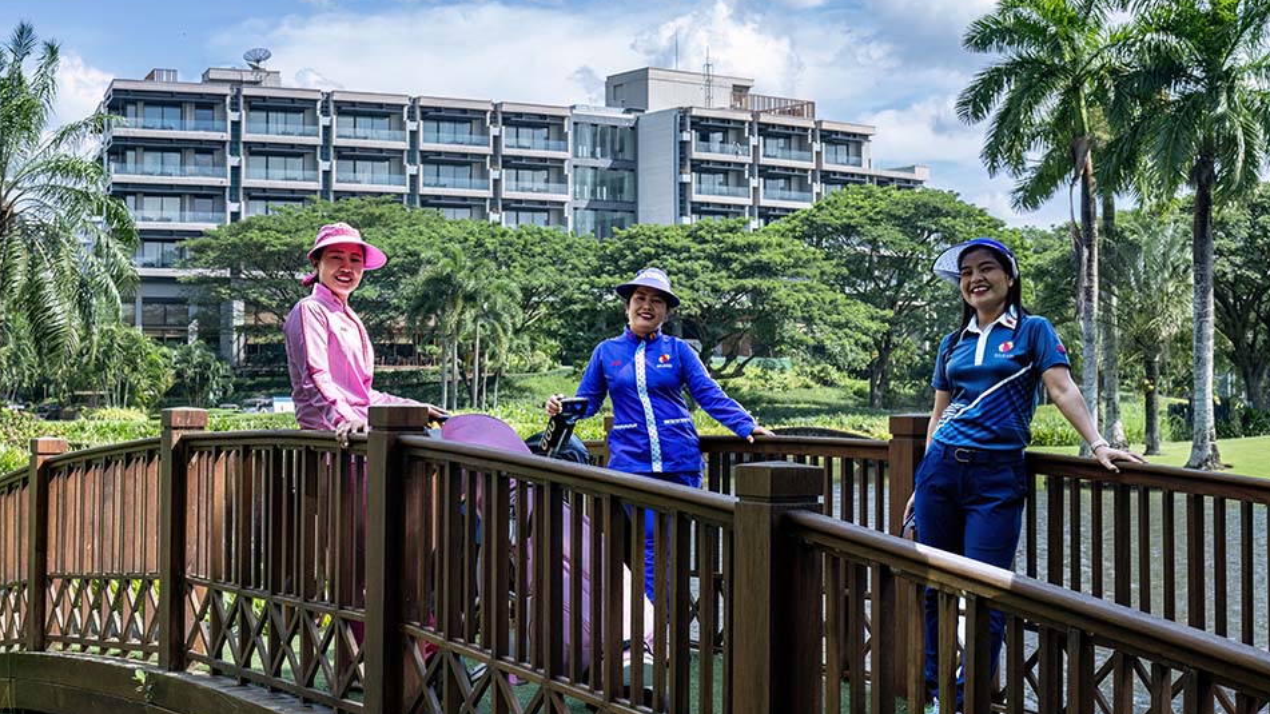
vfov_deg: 21.8
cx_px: 637
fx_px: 1852
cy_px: 302
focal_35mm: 55
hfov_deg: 37.8
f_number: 10
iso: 320
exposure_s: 1/200
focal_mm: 52
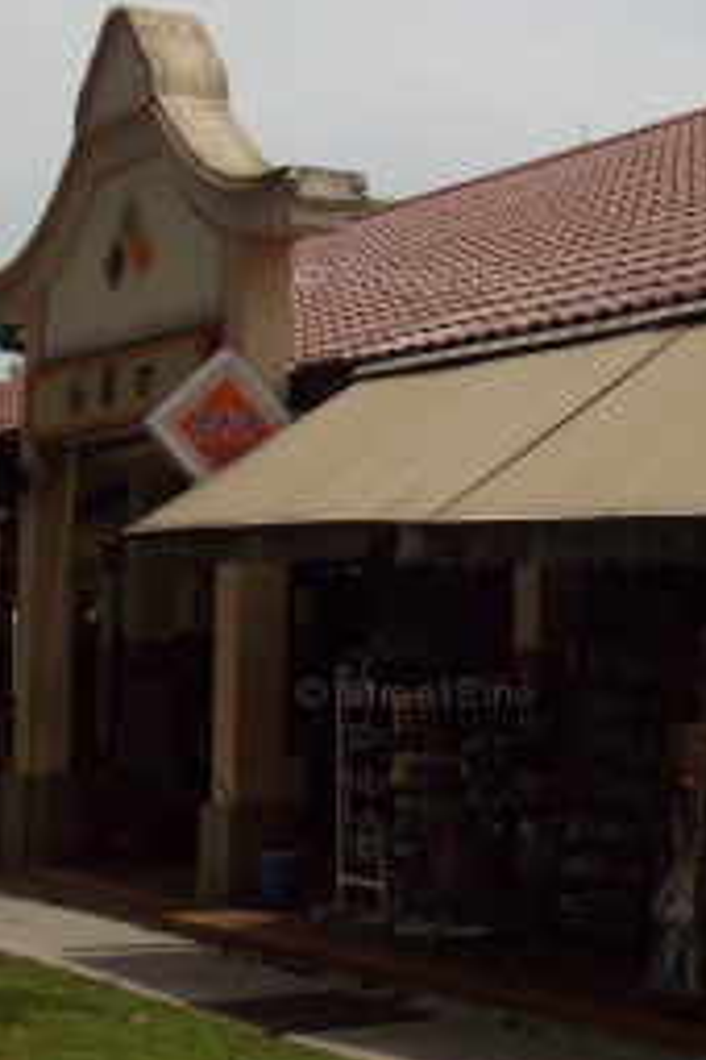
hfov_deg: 16.3
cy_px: 283
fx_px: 2441
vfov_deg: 24.2
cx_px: 606
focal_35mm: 83
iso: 80
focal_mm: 6.2
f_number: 5.6
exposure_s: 1/1000
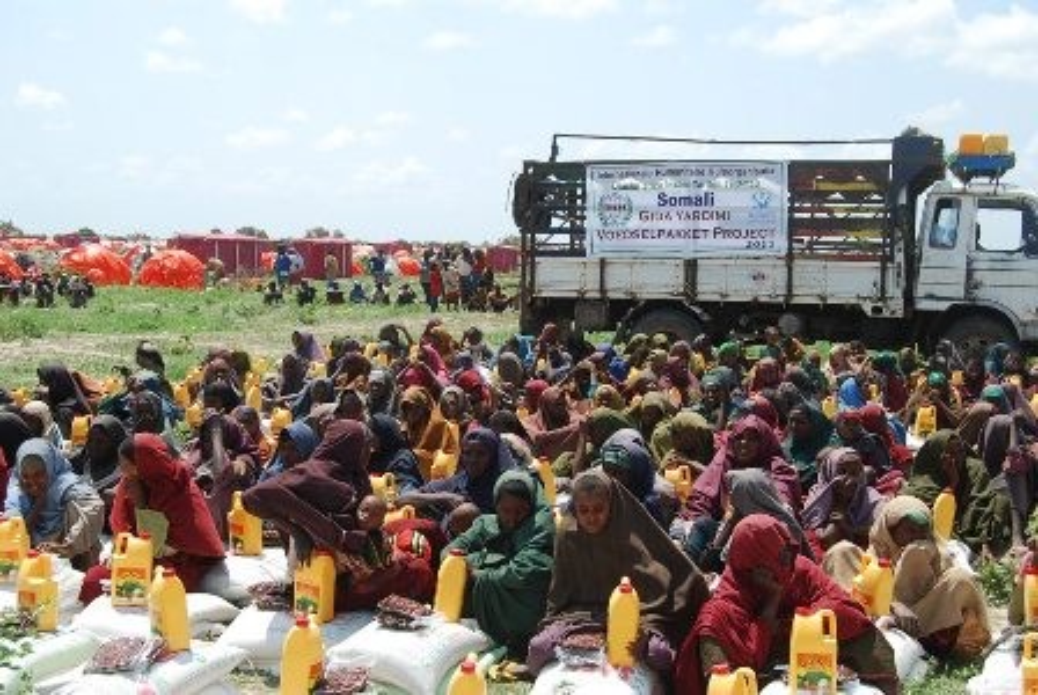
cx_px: 519
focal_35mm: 46
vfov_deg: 29.0
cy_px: 348
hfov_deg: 42.3
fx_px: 1342
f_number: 7.1
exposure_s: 1/200
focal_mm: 31
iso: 100
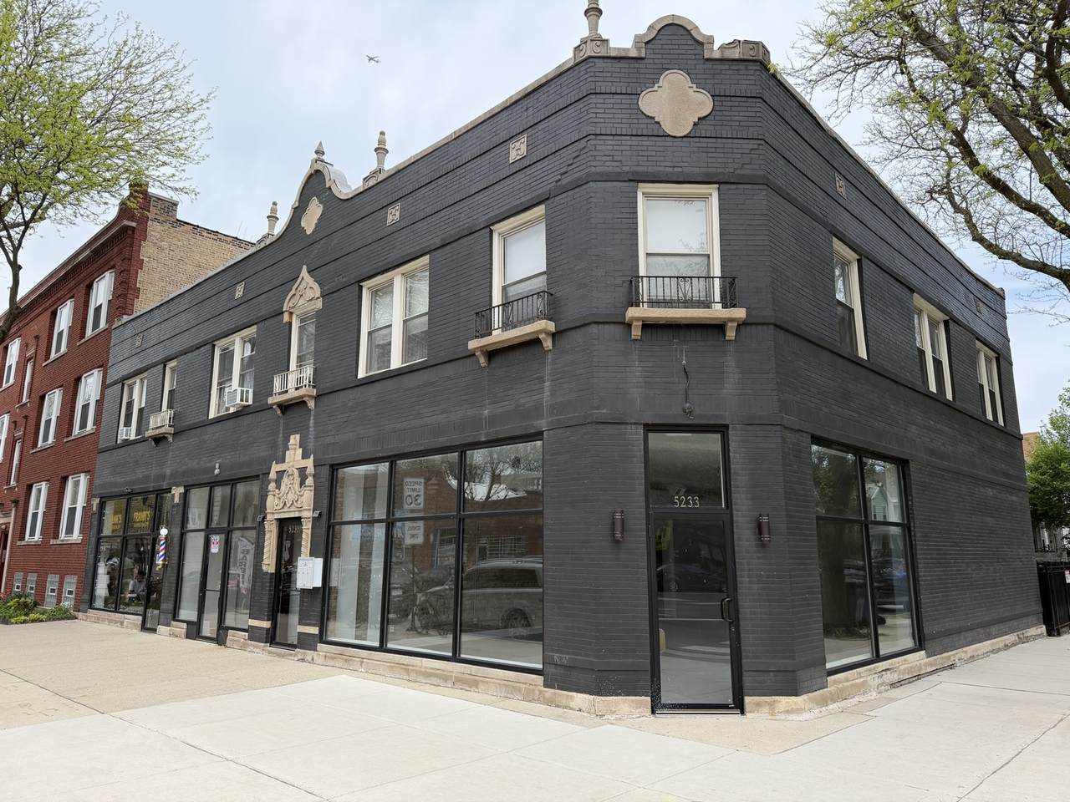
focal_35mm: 24
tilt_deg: +12.6
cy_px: 401
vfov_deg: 56.8
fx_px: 742
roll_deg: +0.2
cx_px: 535
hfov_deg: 71.6
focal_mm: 6.76
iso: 100
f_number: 1.78
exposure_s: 1/3279
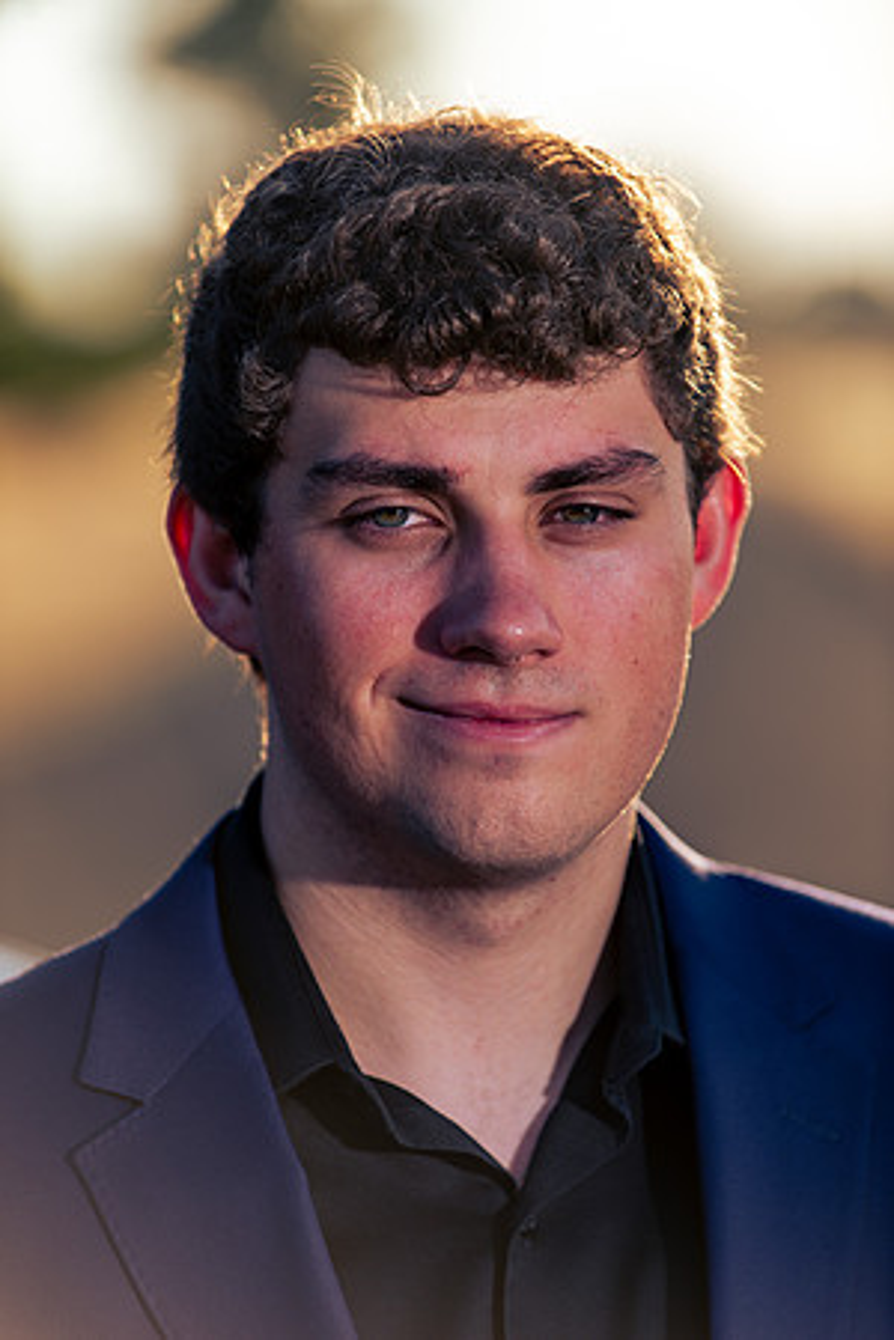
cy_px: 670
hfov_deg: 6.9
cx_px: 447
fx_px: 7449
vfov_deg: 10.3
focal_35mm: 200
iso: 31
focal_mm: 200
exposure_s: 1/250
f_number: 4
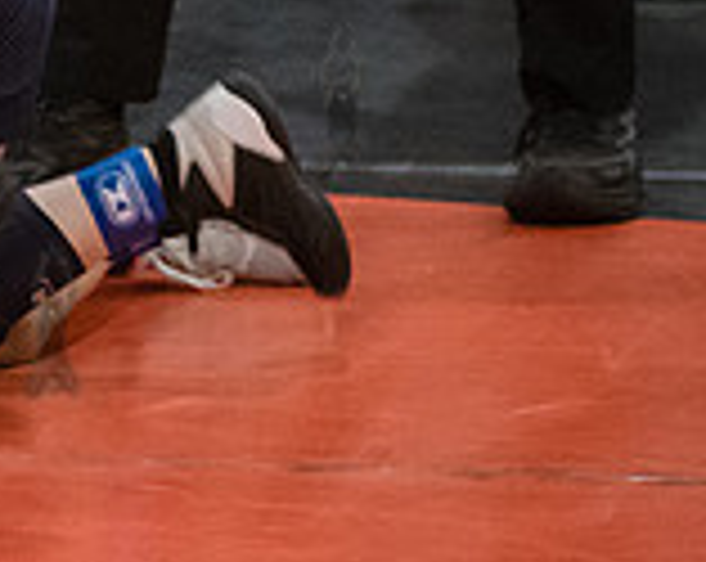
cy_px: 263
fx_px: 9489
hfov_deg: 4.2
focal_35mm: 455
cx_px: -700
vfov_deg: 3.4
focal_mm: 100
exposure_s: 1/400
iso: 8000
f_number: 3.5
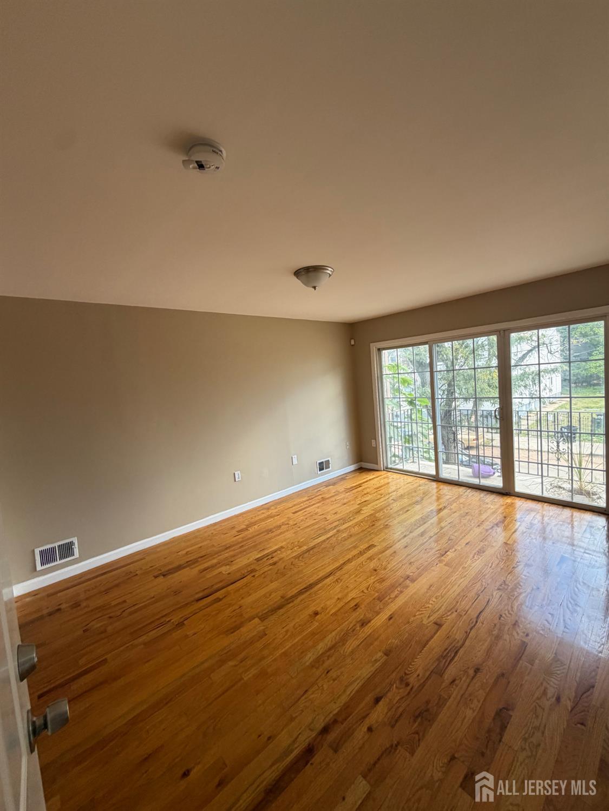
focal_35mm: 14
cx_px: 304
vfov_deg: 102.0
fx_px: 328
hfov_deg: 85.7
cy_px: 406
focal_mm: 2.22
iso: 200
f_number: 2.2
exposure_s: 1/121
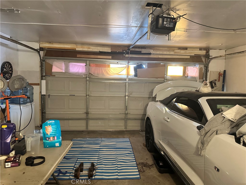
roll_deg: -1.3
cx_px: 123
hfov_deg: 71.6
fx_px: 171
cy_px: 92
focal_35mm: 24
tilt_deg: -4.1
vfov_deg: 56.8
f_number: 1.78
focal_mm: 6.86
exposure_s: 1/40
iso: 800
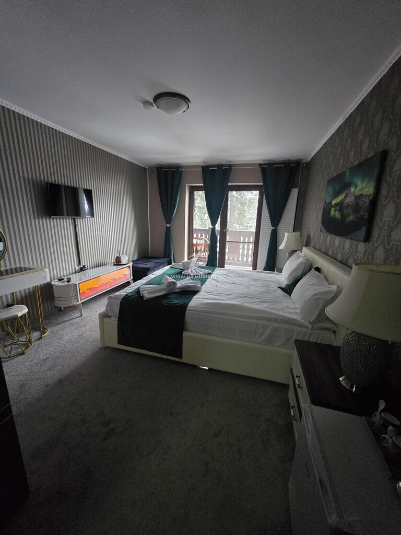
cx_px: 200
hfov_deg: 89.9
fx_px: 201
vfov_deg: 106.2
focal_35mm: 13
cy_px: 268
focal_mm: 1.7
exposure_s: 1/50
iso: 1000
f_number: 2.2
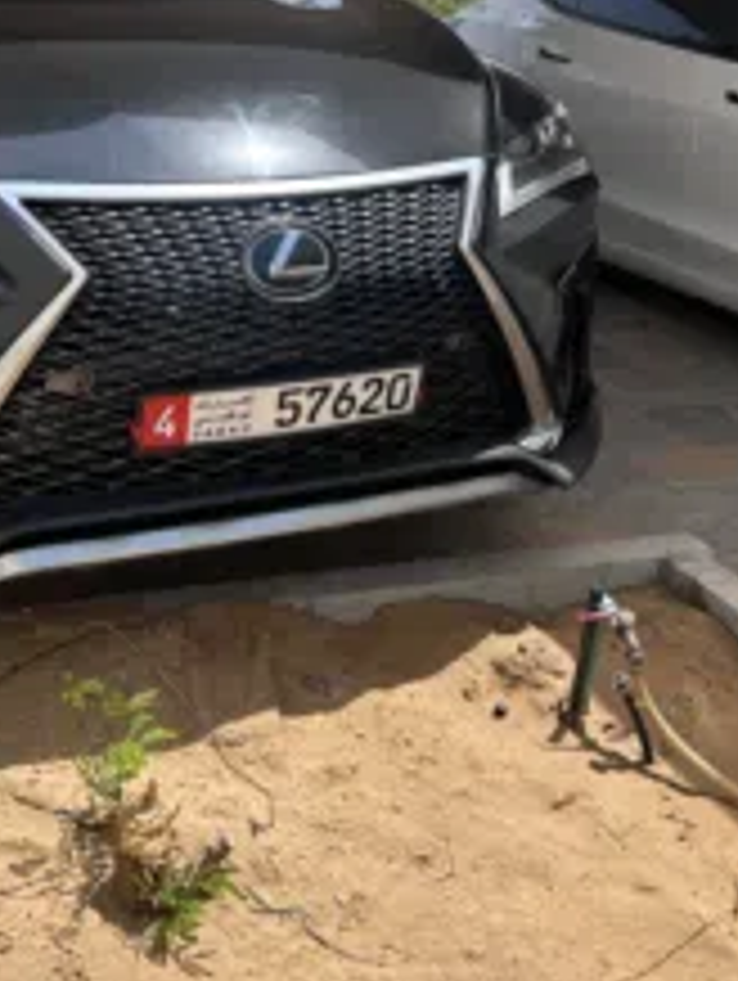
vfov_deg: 41.6
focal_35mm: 44
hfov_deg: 32.6
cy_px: 243
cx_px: 225
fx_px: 1248
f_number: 1.78
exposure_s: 1/2809
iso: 80
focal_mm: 6.86
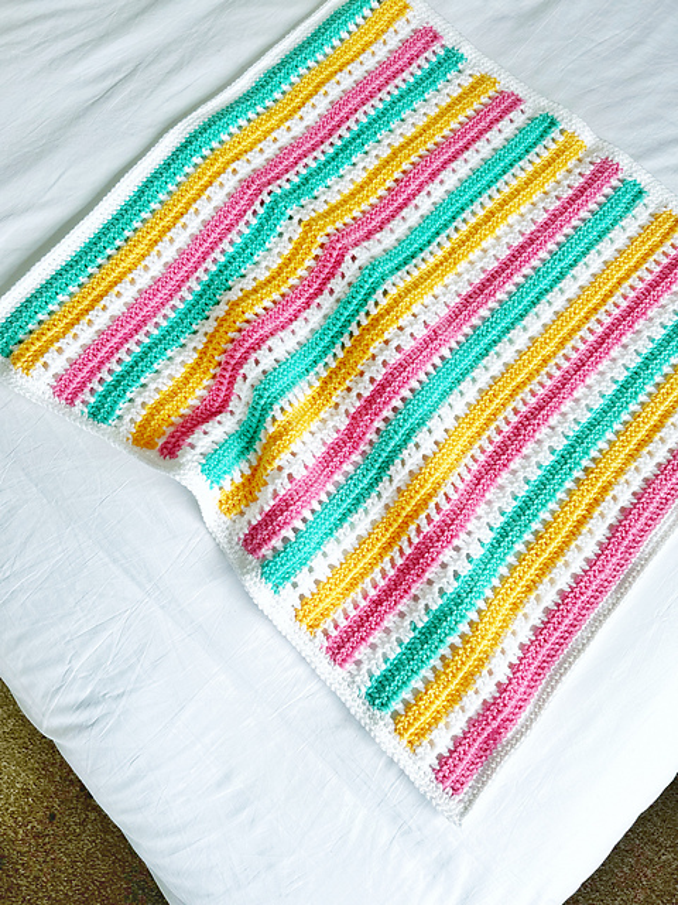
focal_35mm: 24
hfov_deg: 56.8
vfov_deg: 71.6
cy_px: 452
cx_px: 339
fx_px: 627
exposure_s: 1/193
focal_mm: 6.86
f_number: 1.78
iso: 64
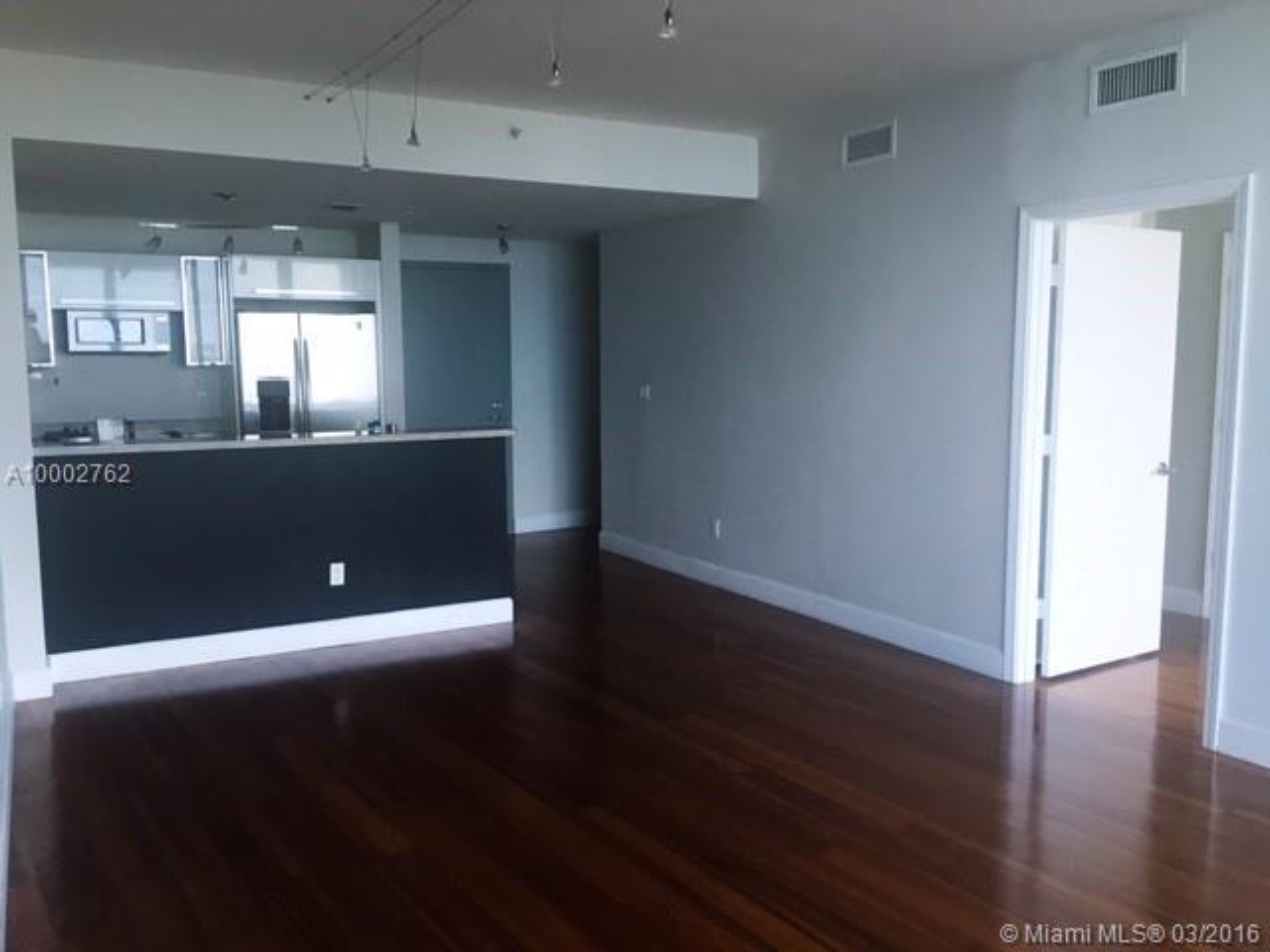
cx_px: 635
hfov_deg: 61.7
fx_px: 1064
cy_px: 476
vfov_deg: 48.2
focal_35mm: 29
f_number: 2.2
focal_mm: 4.15
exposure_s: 1/40
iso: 25
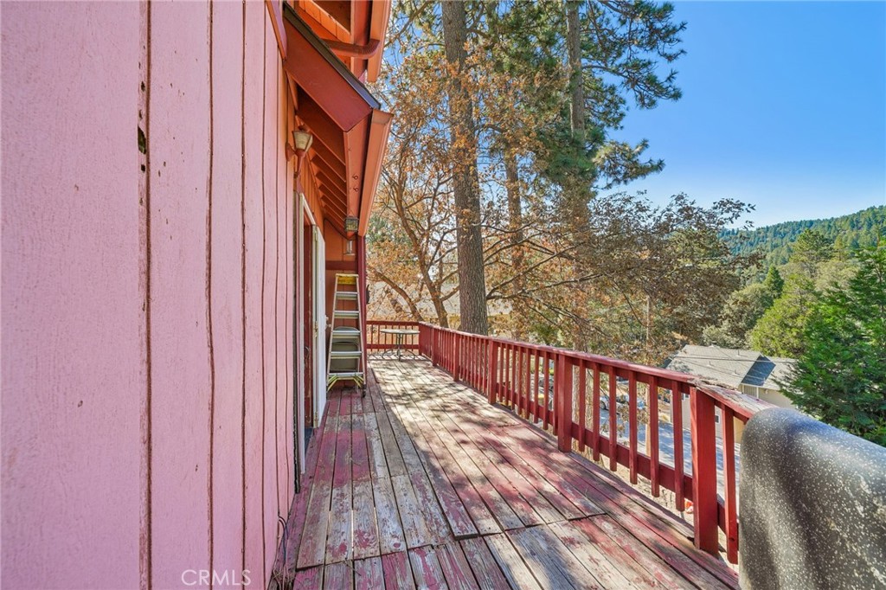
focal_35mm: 13
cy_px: 295
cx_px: 443
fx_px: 320
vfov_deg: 85.4
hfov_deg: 108.3
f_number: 8
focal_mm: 13
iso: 100
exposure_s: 1/50
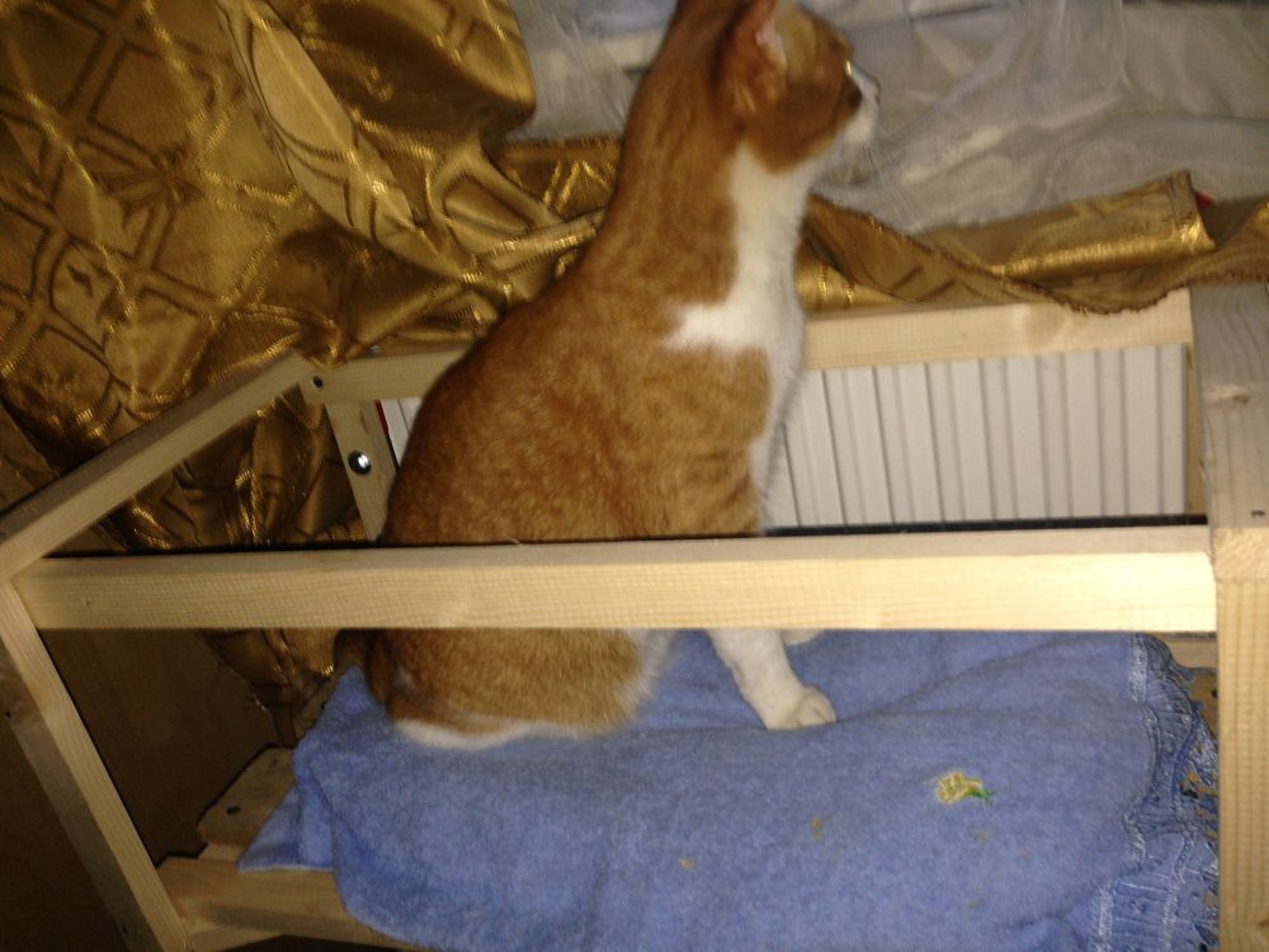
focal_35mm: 33
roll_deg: +12.4
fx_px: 1210
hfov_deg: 55.4
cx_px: 634
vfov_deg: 42.9
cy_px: 476
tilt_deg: -22.0
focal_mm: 4.12
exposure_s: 1/16
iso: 50
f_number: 2.4
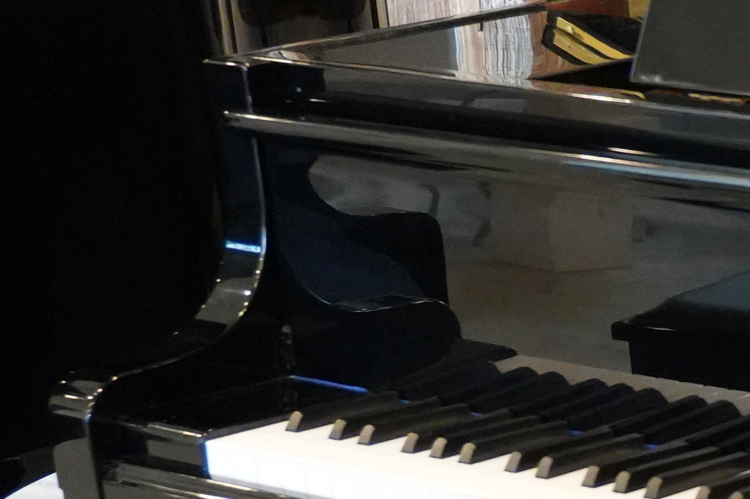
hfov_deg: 12.6
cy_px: 603
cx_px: 1441
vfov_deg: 9.3
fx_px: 3041
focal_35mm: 146
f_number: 2.8
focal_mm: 24
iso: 4000
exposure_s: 1/160
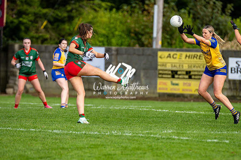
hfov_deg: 5.5
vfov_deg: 3.7
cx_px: 120
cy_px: 80
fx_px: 2509
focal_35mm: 375
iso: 320
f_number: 2.8
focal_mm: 250
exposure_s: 1/3200
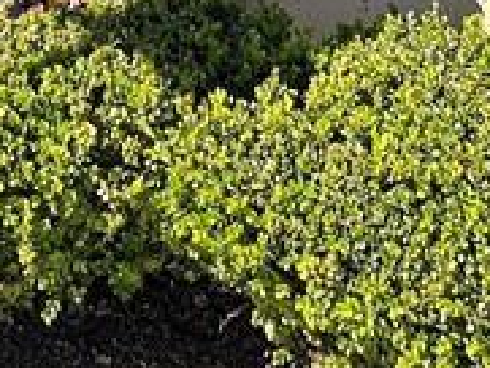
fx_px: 1119
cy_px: -528
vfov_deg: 13.4
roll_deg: +1.1
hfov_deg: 24.1
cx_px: 62
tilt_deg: +5.1
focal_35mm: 79
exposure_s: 1/440
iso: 40
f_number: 2.2
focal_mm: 2.22
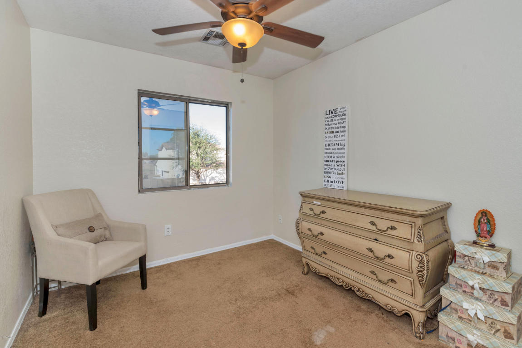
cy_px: 174
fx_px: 218
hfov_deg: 100.4
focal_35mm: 15
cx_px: 261
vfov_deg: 77.3
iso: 320
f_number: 8
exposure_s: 1/60
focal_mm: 15
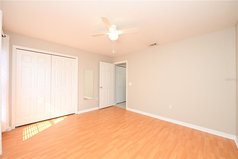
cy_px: 80
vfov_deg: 81.2
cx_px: 119
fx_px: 93
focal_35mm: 14
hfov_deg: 104.3
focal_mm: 14
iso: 200
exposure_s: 1/100
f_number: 5
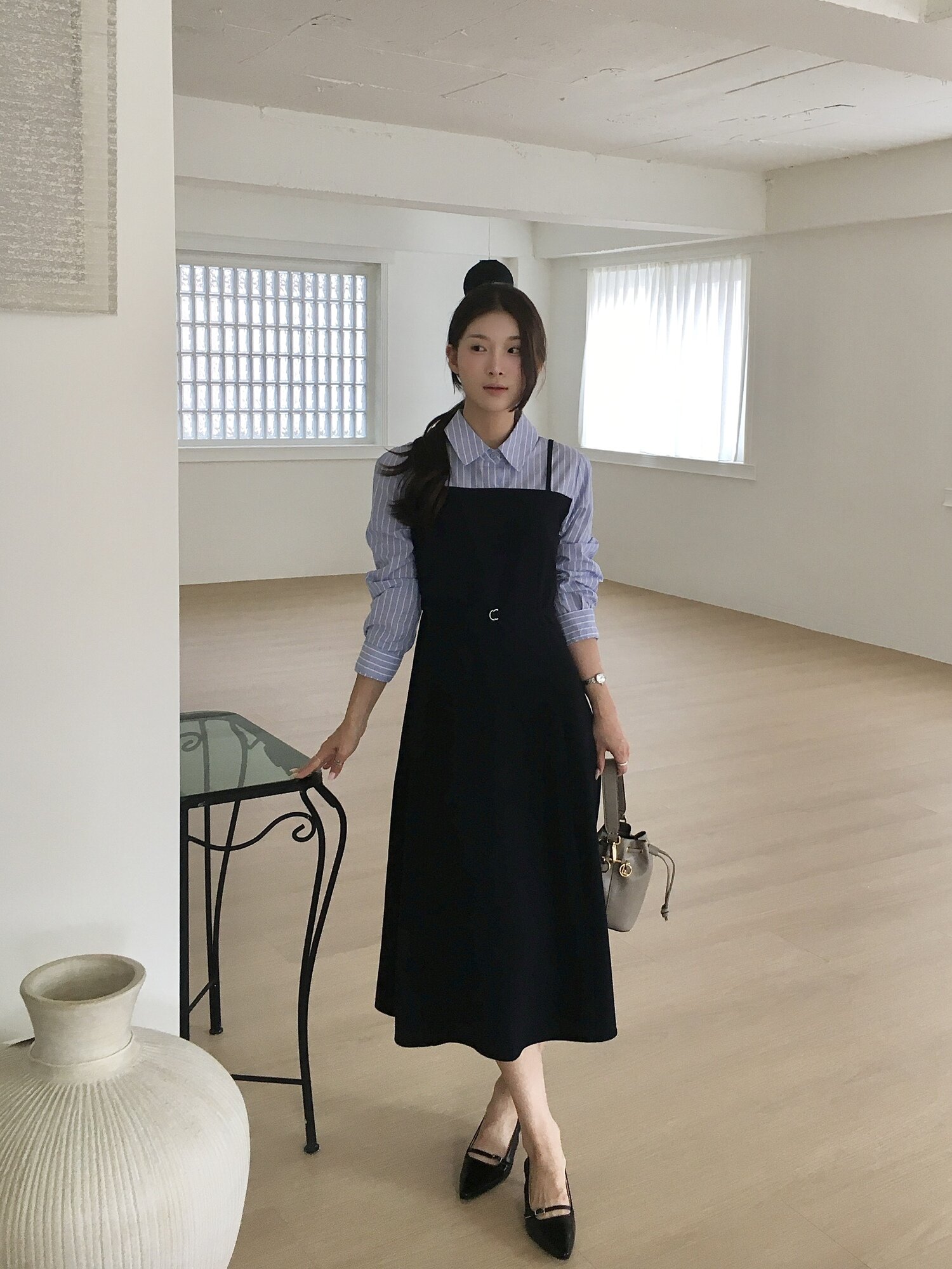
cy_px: 634
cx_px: 476
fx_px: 1063
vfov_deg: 61.7
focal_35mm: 29
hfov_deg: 48.2
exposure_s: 1/40
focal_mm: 4.15
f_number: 2.2
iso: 32
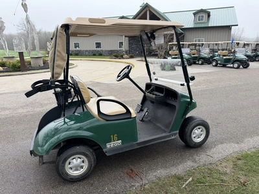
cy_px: 97
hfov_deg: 71.6
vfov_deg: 56.8
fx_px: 180
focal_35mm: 24
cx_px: 130
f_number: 1.78
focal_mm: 6.76
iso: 80
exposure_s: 1/1250
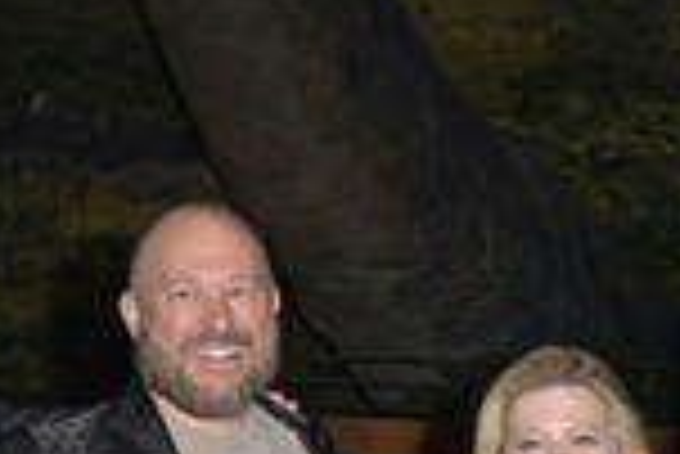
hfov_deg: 14.3
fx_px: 2704
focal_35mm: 143
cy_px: 472
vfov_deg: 9.5
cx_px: 313
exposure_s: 1/250
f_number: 6.3
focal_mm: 48
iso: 1250
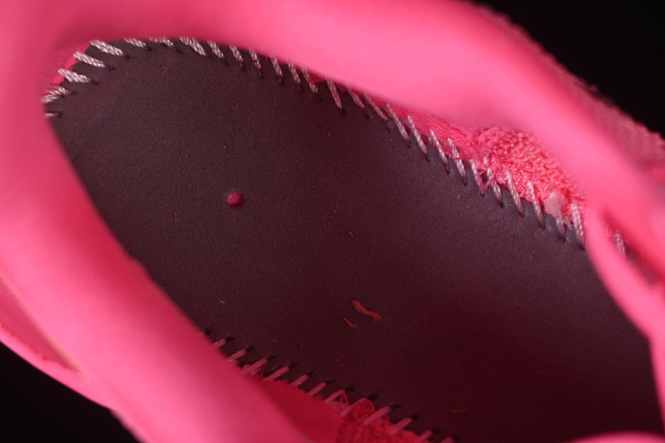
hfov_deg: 27.0
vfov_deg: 18.2
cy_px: 222
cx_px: 332
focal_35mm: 75
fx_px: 1385
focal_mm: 50
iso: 160
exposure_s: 1/80
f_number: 7.1
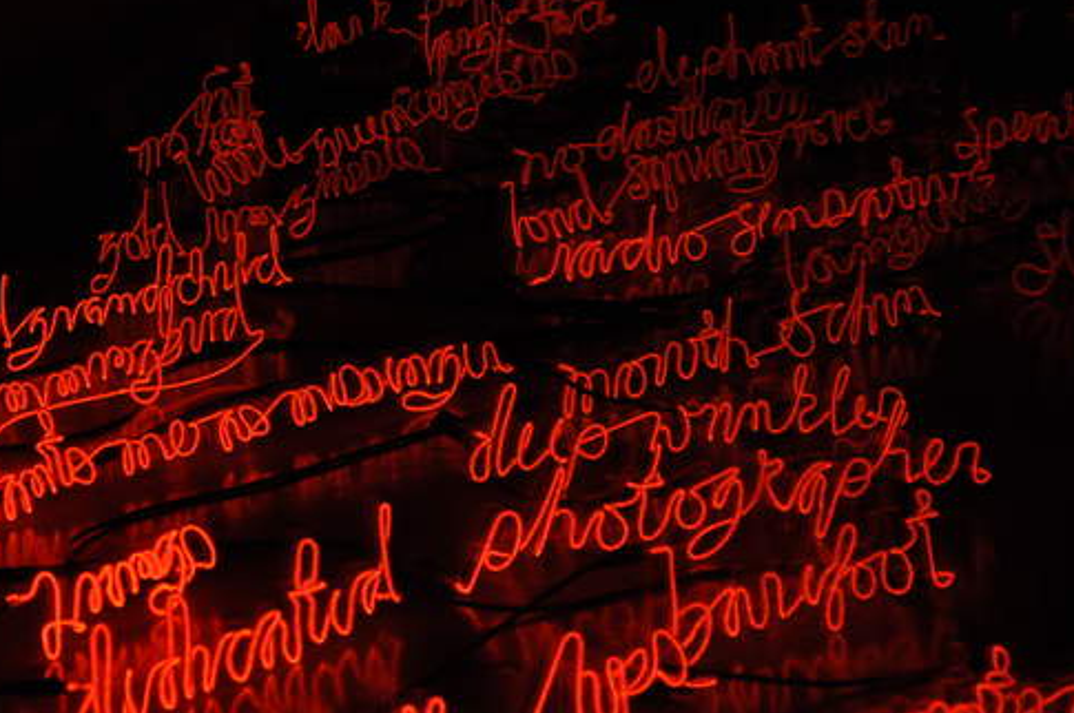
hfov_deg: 11.6
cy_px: 262
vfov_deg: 7.7
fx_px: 5303
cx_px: 427
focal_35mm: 178
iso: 400
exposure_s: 1/1000
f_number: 5.6
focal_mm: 90
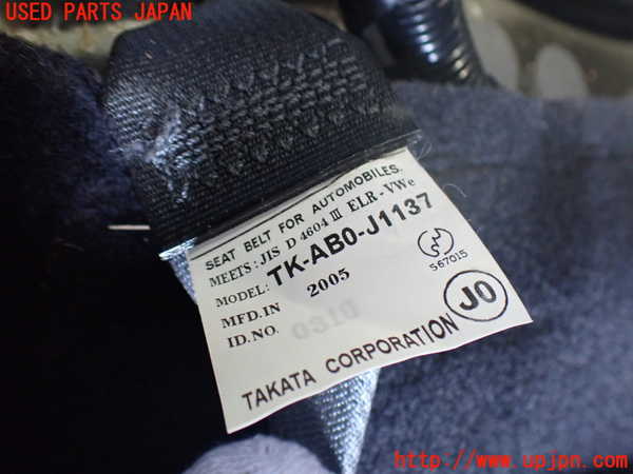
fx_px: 549
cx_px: 316
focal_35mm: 30
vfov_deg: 46.8
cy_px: 237
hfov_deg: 60.0
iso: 800
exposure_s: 1/40
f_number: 2.3
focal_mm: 5.4
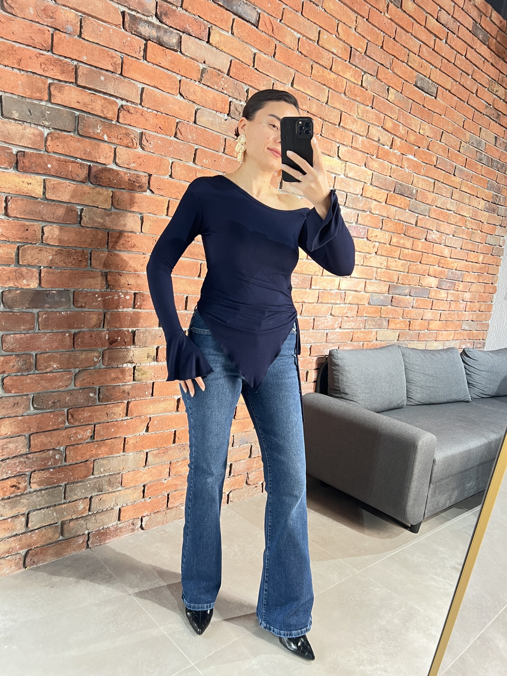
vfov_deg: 67.3
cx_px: 254
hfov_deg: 53.1
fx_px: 508
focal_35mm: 26
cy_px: 338
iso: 200
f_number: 1.5
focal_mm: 5.7
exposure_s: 1/50
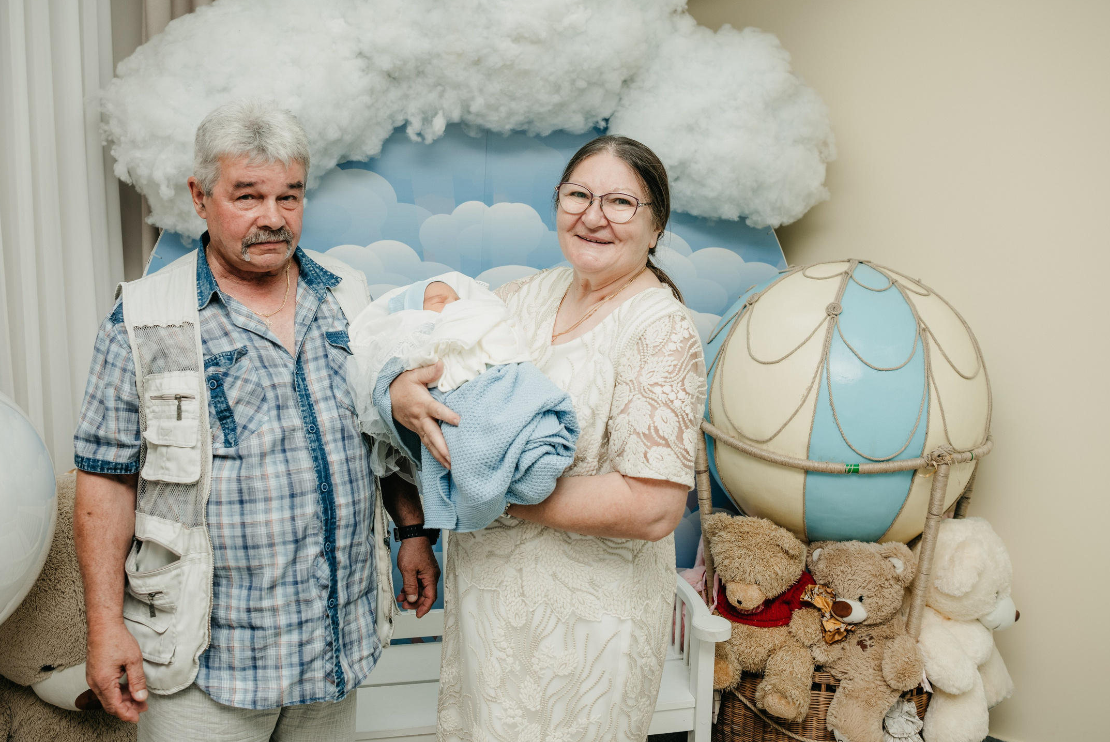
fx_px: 1018
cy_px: 341
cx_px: 519
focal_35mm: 33
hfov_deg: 57.1
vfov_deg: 40.0
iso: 160
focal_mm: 26
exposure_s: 1/160
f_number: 4
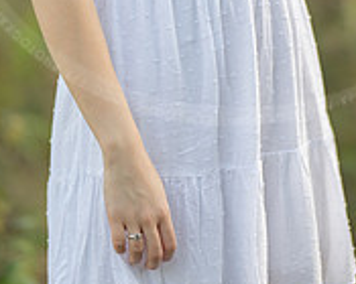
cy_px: -138
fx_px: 2160
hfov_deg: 9.4
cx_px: 210
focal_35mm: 205
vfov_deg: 7.4
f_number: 1.2
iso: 100
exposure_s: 1/800
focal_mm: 85
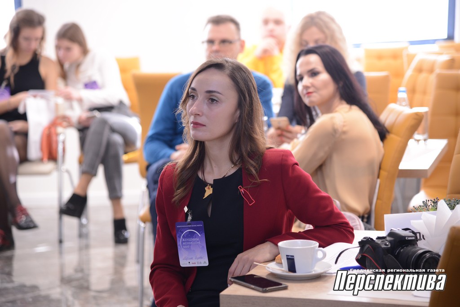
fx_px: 1533
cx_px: 230
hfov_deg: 17.1
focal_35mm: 120
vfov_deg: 11.4
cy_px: 154
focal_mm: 120
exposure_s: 1/60
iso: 1250
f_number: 4
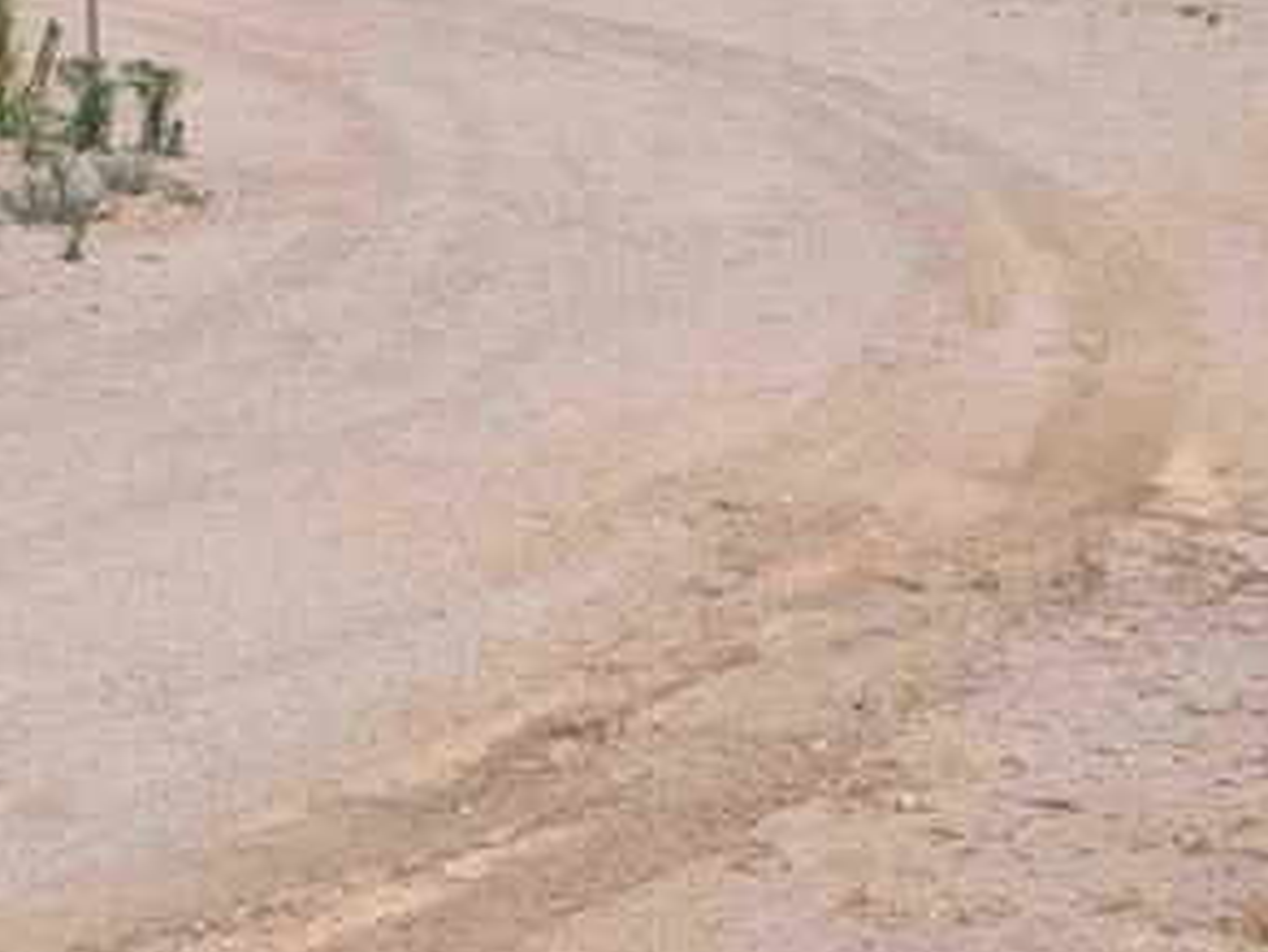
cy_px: 197
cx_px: 411
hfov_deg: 23.2
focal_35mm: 84
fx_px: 3078
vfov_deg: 17.4
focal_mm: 6.9
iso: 27
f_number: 1.68
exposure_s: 1/1302
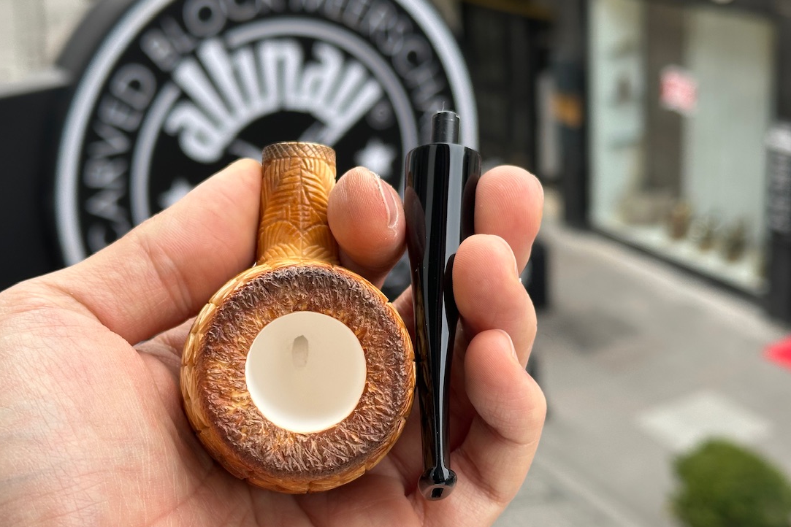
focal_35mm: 59
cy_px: 280
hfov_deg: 33.9
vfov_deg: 23.0
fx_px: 1296
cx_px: 394
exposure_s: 1/437
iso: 64
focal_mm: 6.86
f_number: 1.78
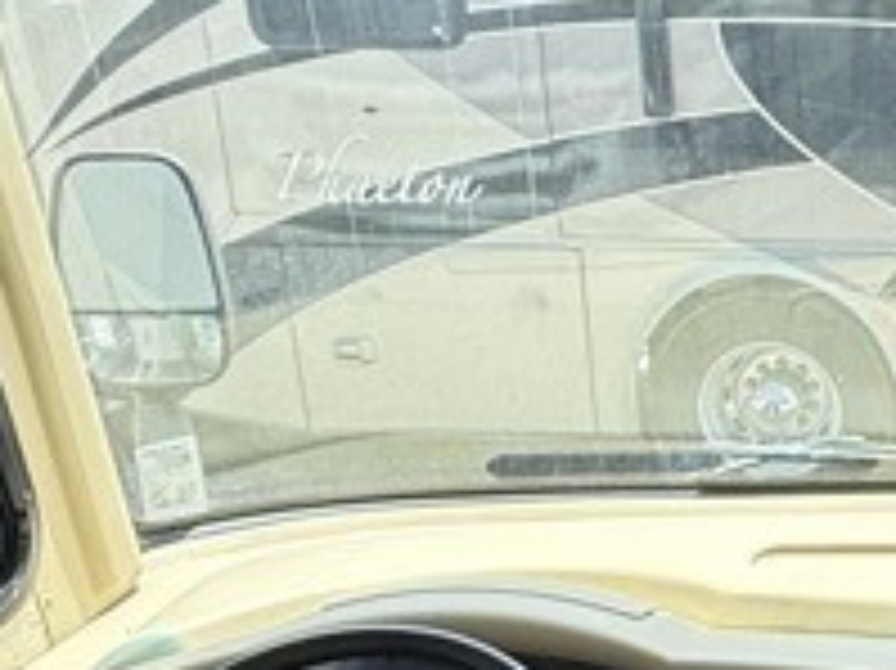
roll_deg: -0.8
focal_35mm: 72
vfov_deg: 20.3
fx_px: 1863
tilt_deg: -18.7
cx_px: 1139
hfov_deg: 24.0
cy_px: 495
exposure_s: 1/284
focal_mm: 2.22
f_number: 2.2
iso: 50
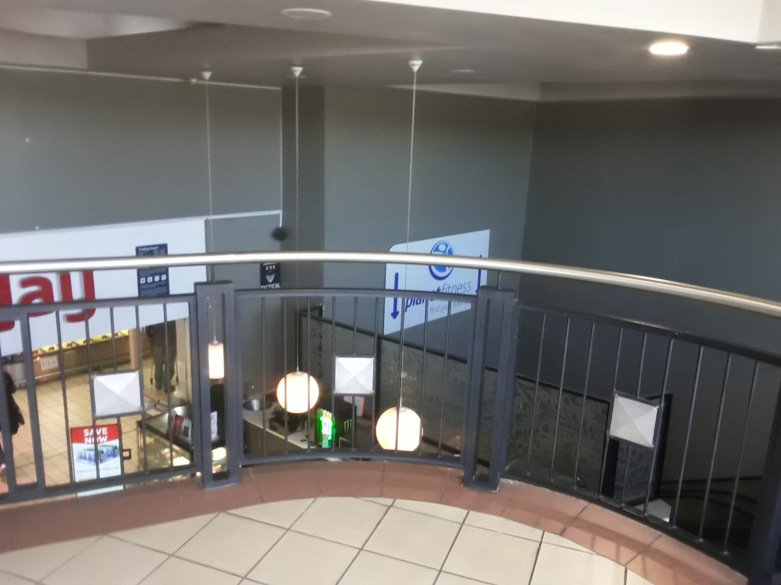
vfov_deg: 46.8
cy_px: 292
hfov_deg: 60.0
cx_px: 390
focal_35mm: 30
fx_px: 677
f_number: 1.9
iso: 160
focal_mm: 2.2
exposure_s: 1/50
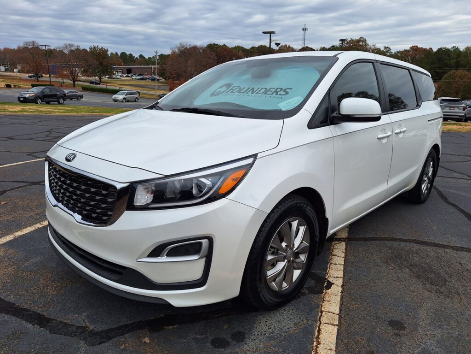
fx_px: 313
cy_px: 177
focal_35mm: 23
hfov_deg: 73.9
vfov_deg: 58.9
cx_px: 236
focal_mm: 5.54
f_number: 1.8
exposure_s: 1/1706
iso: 40
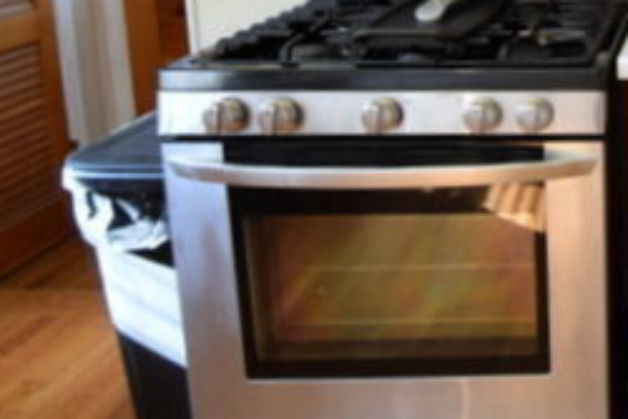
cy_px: -8
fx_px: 785
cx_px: 755
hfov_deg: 34.7
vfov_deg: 28.0
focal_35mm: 45
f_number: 4
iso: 640
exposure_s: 1/60
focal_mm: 10
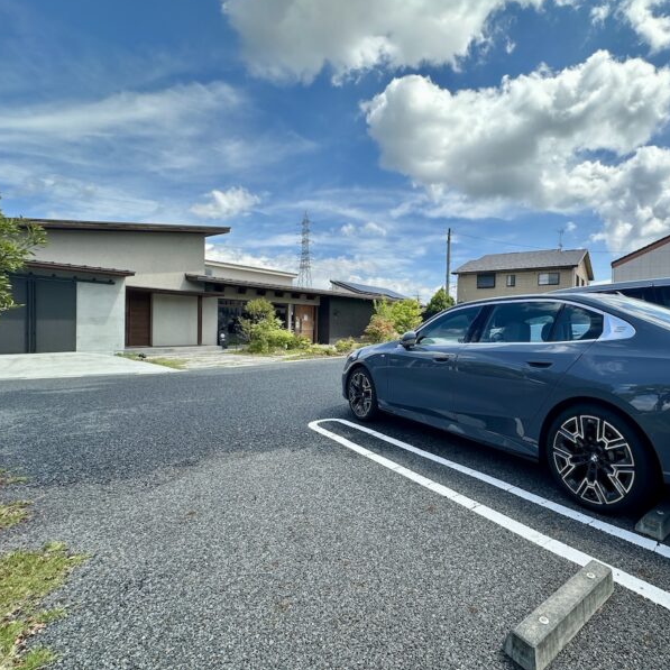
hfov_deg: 80.9
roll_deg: -1.7
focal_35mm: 17
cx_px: 451
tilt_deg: -0.3
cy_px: 329
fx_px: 372
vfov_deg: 84.0
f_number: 2.2
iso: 40
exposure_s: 1/932
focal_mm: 2.22
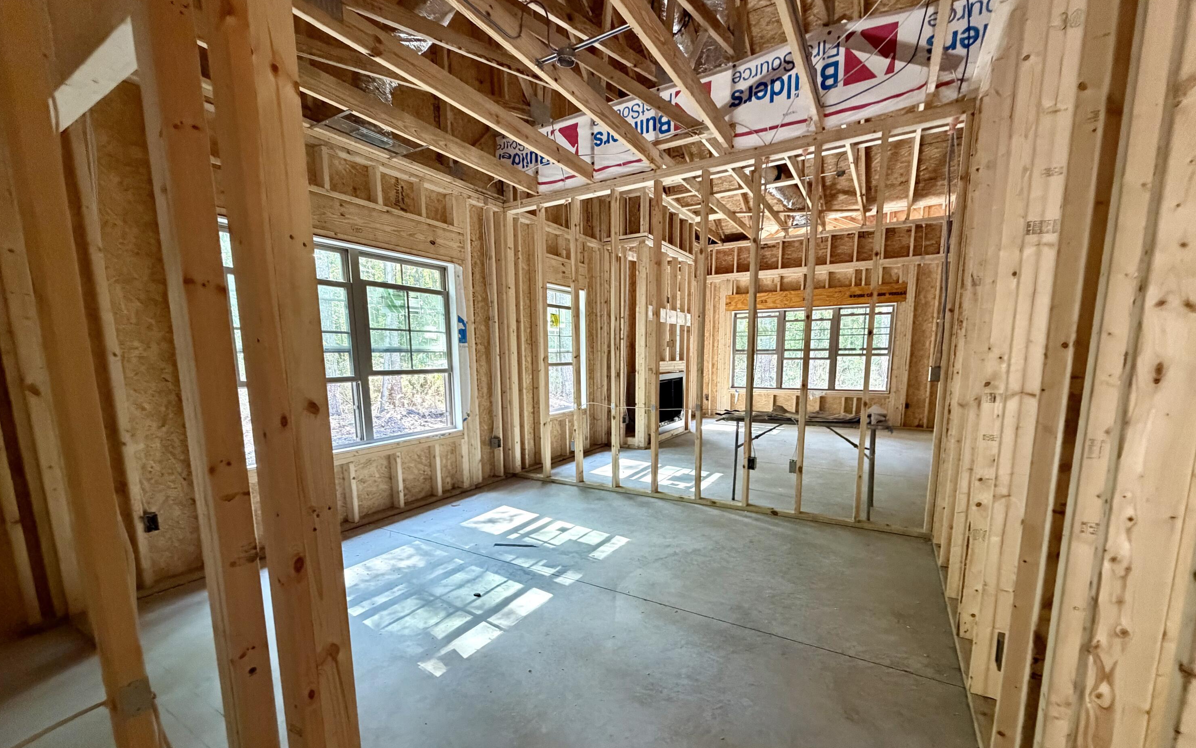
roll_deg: +0.3
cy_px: 429
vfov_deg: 74.3
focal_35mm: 15
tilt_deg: -8.2
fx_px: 489
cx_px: 602
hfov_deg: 101.5
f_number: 2.2
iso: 640
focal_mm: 2.22
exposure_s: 1/60
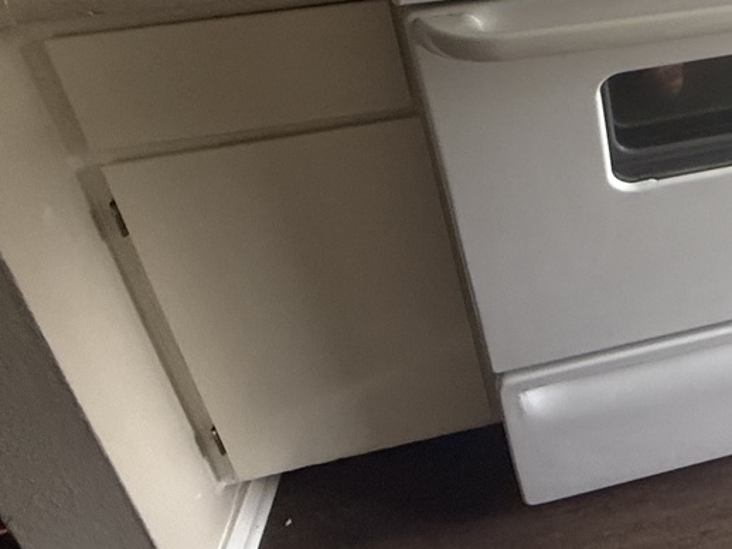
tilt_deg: -22.1
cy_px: -174
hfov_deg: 39.3
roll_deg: +0.3
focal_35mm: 39
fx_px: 825
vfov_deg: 29.3
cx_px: 804
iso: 250
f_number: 2.2
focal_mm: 2.22
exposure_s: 1/99
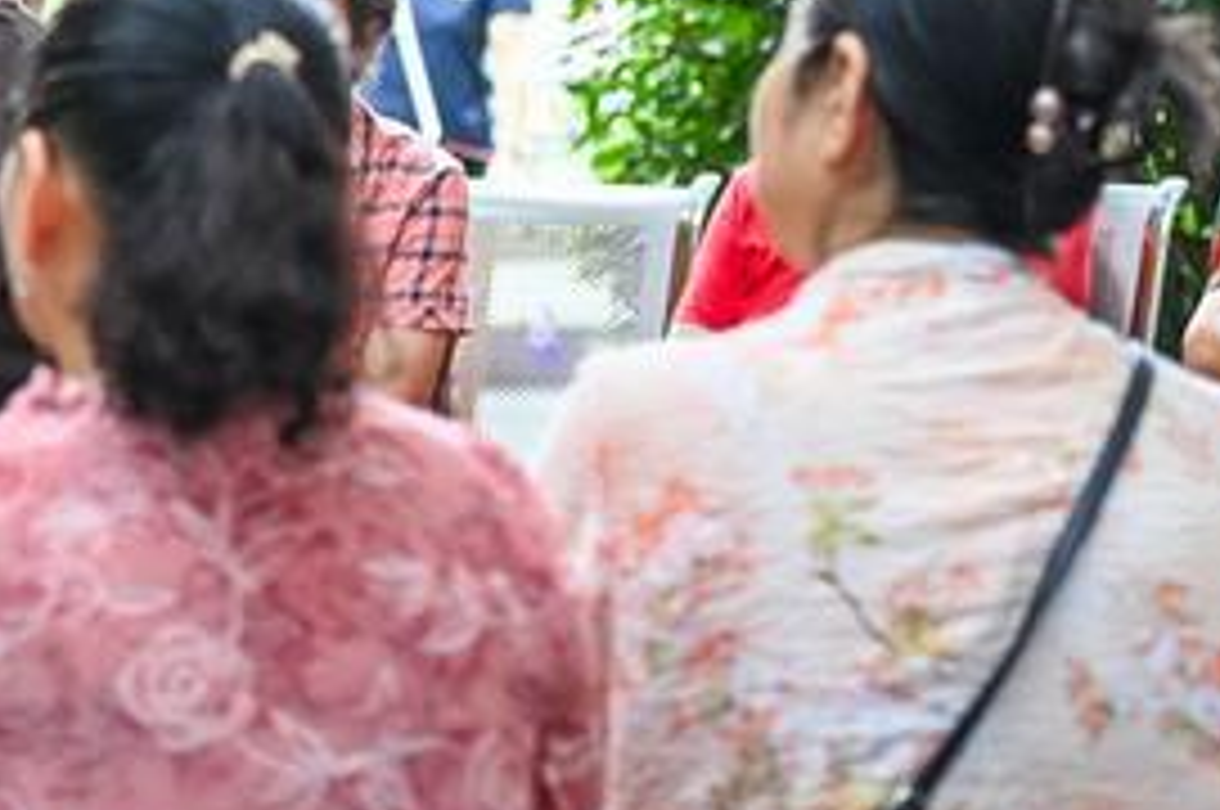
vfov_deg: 5.2
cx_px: -1017
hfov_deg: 7.5
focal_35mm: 265
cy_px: 322
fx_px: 8970
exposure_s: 1/200
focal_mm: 70
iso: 1000
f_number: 4
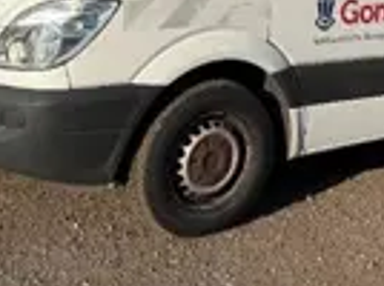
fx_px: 952
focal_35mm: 86
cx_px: 384
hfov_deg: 22.0
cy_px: -106
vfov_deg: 16.1
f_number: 1.78
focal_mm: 6.76
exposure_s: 1/4167
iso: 80
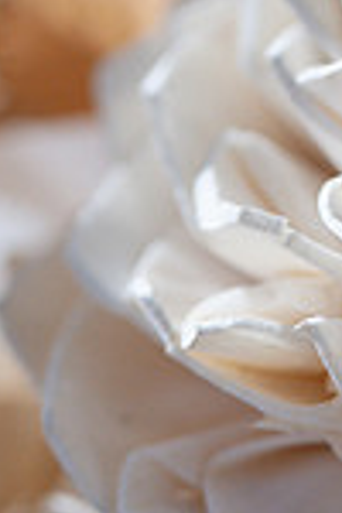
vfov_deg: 6.5
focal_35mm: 315
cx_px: 501
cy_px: -246
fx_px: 4488
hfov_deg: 4.3
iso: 640
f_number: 7.1
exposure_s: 1/1600
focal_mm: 105
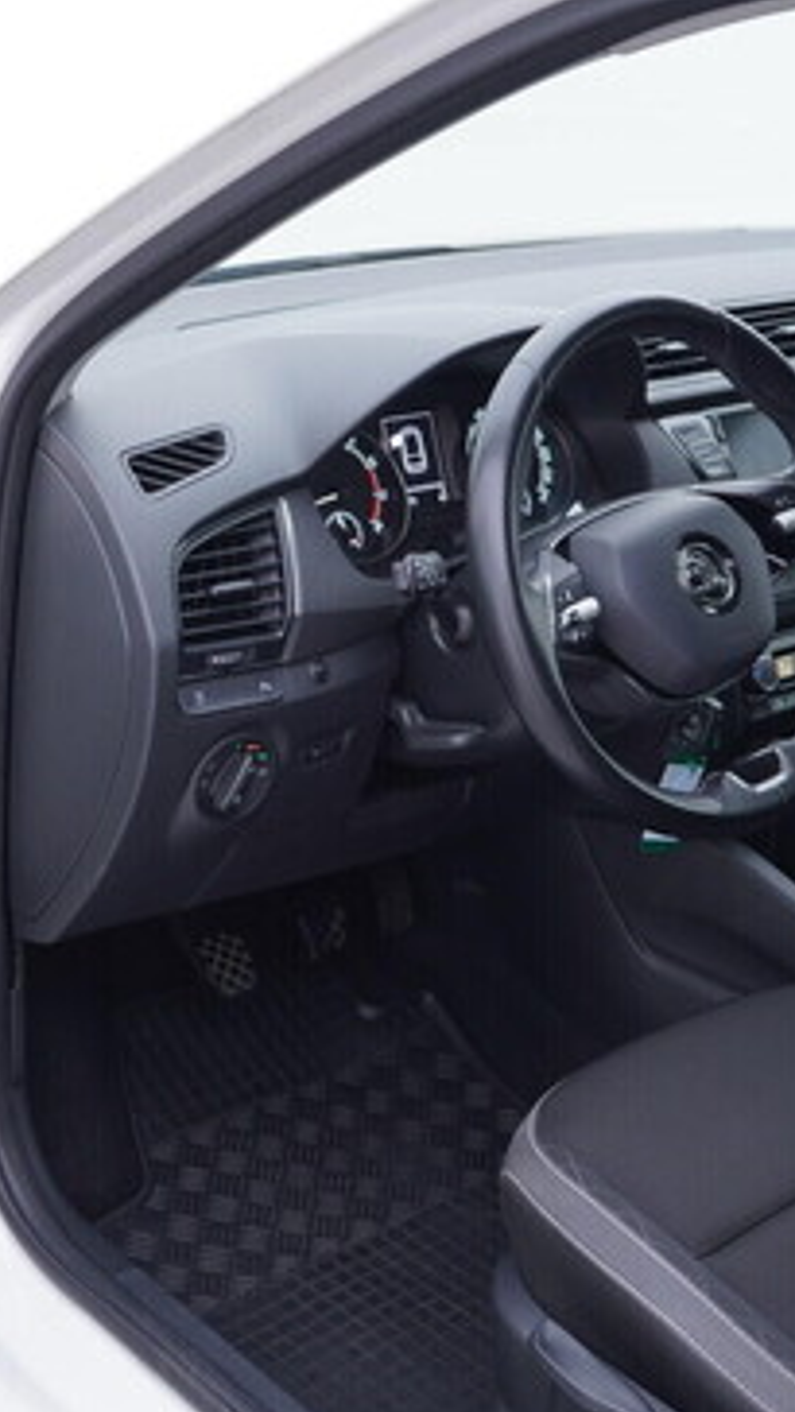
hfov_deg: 21.0
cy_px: 708
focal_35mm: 57
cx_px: 233
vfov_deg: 36.6
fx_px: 2134
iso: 125
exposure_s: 1/40
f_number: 2.8
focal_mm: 24
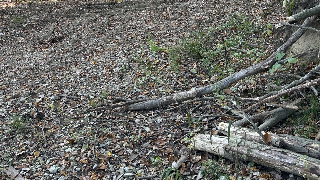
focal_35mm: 48
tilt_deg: -8.5
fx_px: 407
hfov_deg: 42.8
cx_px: 139
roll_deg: +7.1
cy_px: 3
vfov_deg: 23.9
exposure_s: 1/121
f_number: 1.5
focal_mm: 5.7
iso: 50
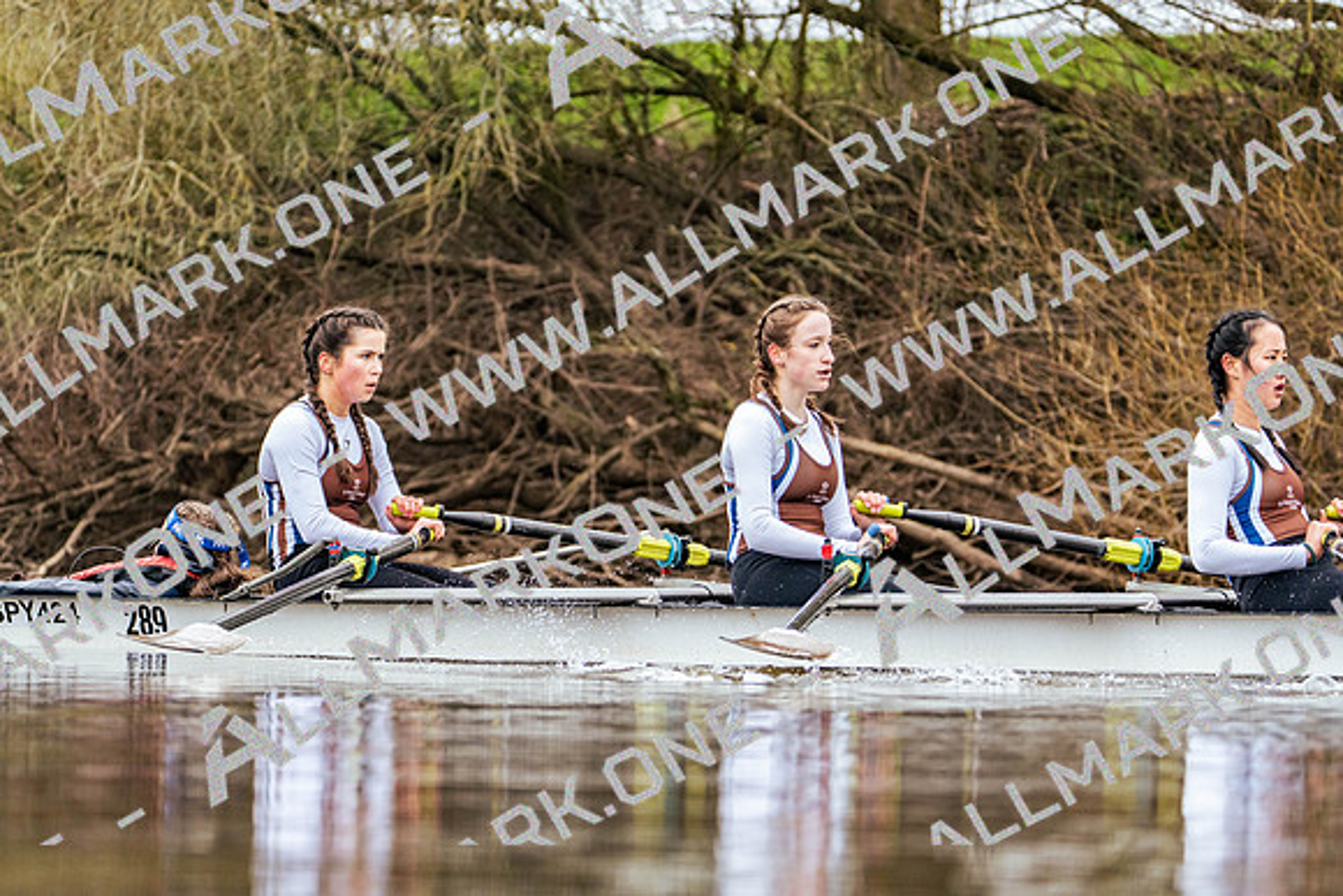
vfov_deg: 6.3
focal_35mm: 218
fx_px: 8134
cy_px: 448
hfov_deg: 9.4
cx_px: 672
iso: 2500
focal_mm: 218
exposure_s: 1/2000
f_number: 6.3
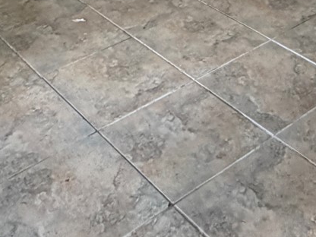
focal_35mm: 69
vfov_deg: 17.8
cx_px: 235
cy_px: -169
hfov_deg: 27.8
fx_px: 630
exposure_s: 1/60
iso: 200
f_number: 2.2
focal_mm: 2.22
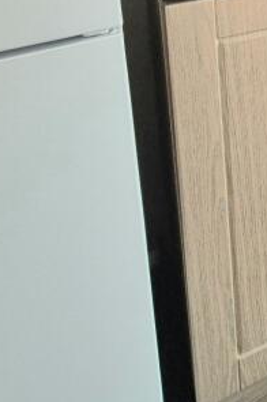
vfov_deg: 32.2
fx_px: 524
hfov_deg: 21.0
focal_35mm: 47
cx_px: 460
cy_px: -116
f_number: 2.2
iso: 500
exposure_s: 1/50
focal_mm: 2.2
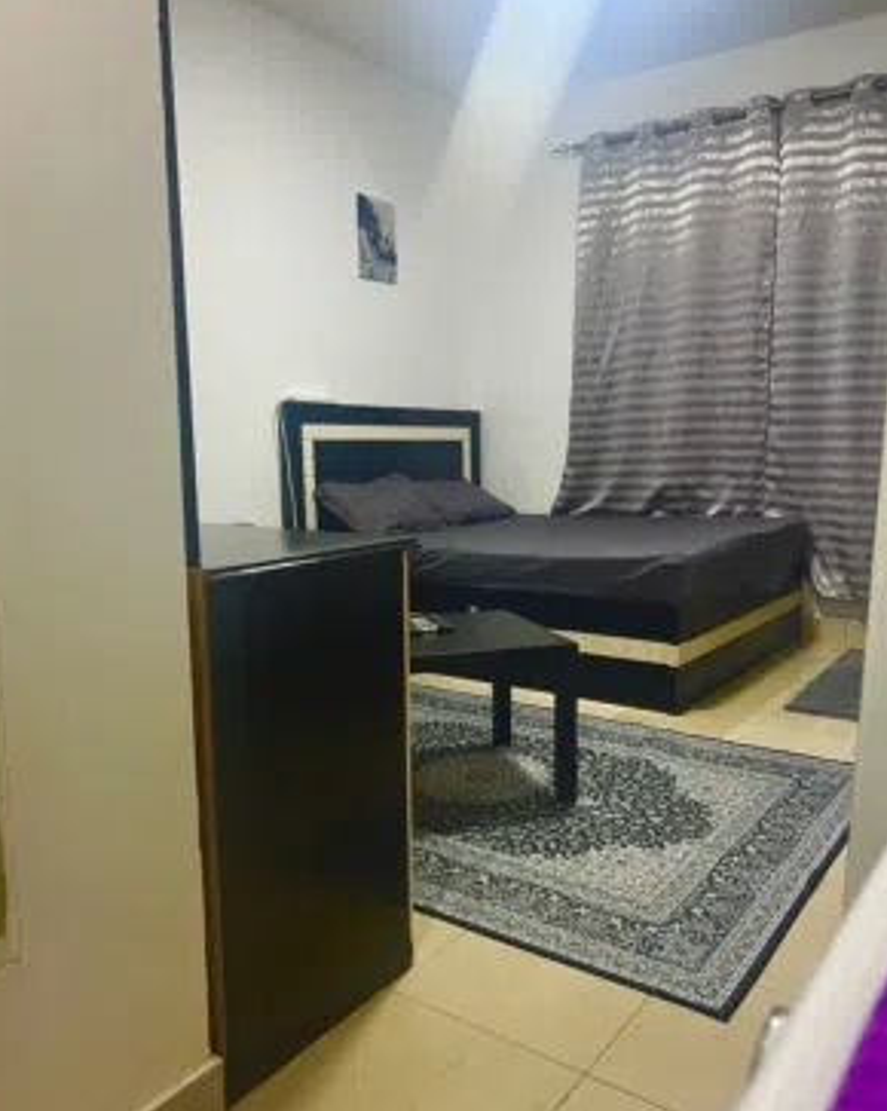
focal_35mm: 28
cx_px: 440
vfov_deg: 62.2
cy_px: 575
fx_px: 920
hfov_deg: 51.5
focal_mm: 5.7
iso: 125
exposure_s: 1/50
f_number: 1.5
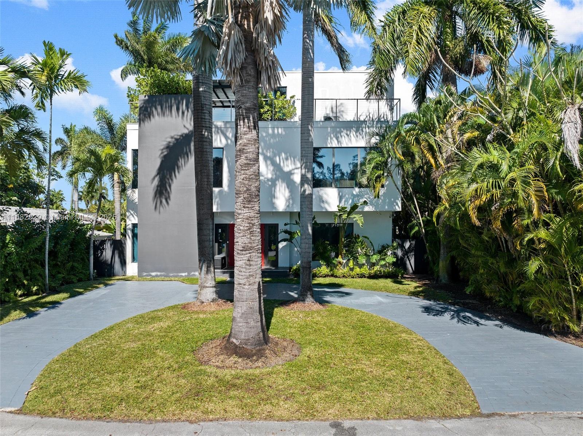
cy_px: 218
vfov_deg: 56.7
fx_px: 404
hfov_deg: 71.6
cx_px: 292
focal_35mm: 24
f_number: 2.8
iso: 160
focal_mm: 12.29
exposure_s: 1/1250
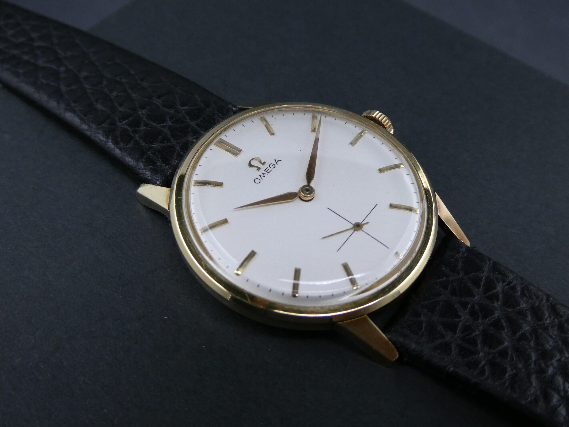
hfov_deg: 46.8
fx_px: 657
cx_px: 284
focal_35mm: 40
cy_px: 214
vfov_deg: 36.0
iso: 250
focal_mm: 7.2
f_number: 3.8
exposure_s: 1/125
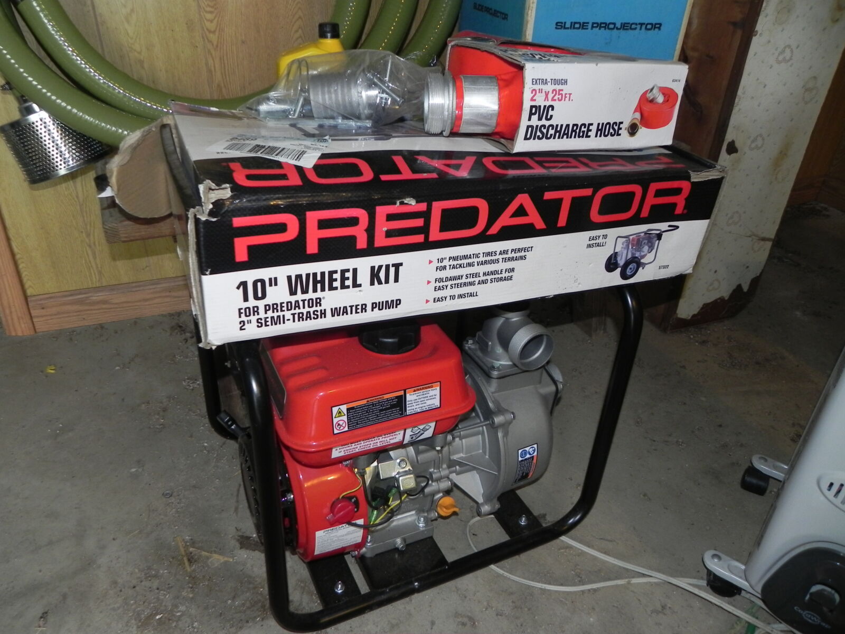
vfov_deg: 53.1
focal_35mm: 26
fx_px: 635
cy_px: 317
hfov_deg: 67.3
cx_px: 422
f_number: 2.8
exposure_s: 1/30
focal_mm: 4.6
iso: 200
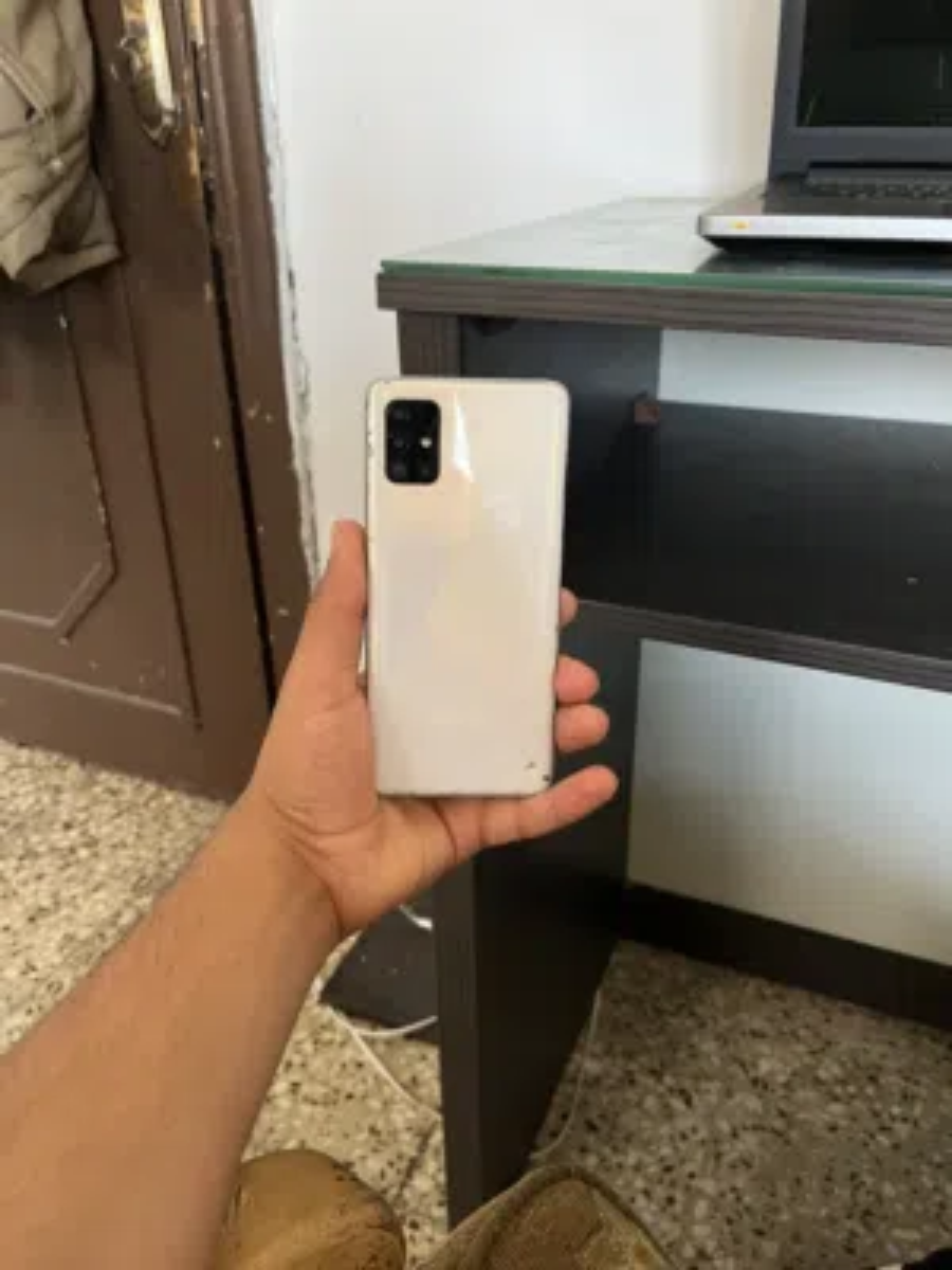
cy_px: 635
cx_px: 476
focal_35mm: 26
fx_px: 953
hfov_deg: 53.1
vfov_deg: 67.3
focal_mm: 5.1
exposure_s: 1/59
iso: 500
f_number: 1.6
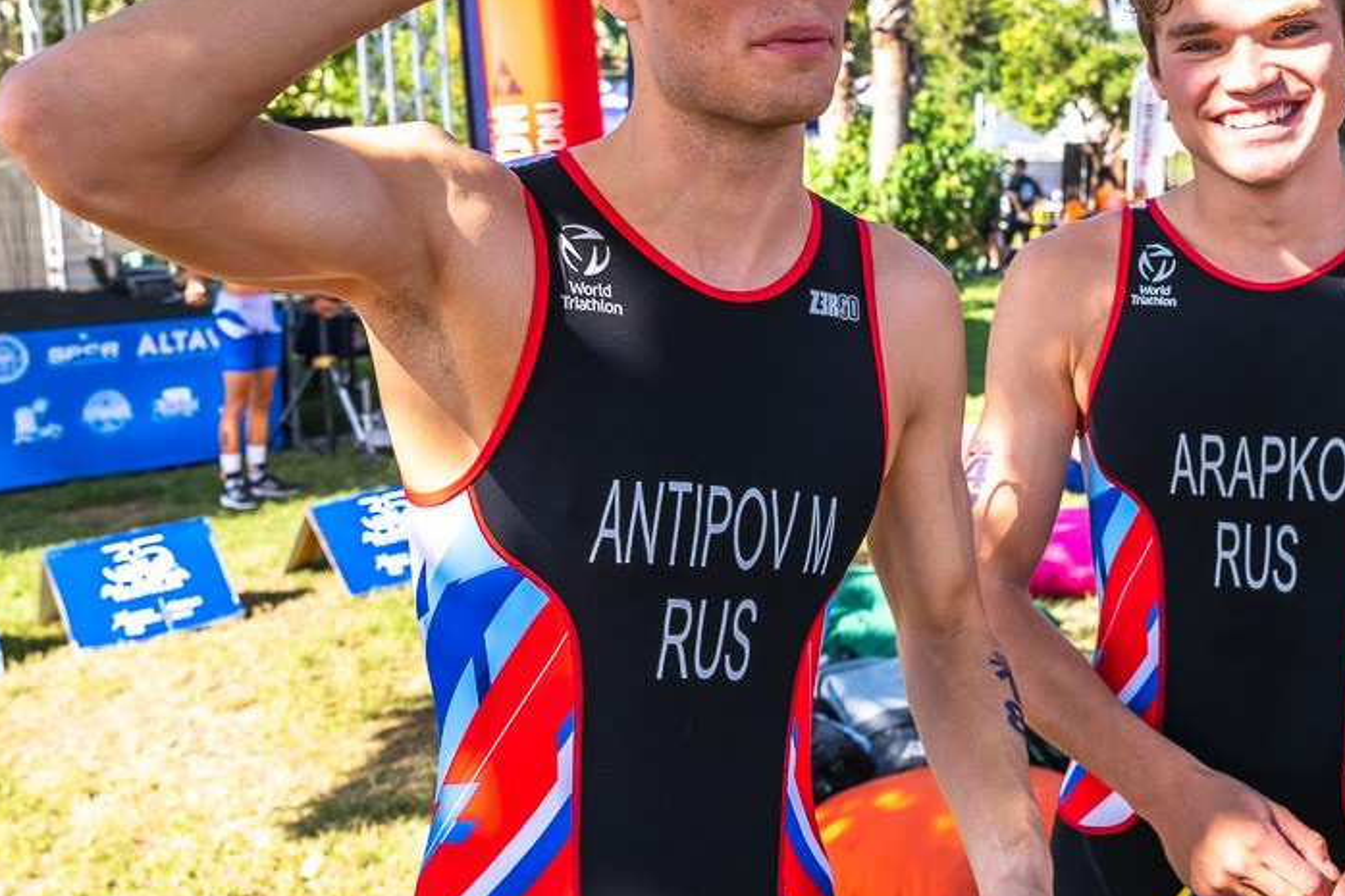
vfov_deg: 30.4
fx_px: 1643
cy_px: 352
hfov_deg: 44.4
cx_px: 782
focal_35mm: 44
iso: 320
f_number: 5
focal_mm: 24
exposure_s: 1/800
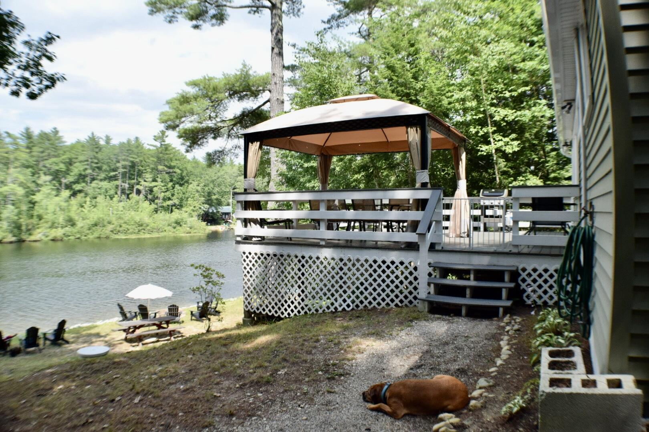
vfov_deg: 41.7
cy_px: 216
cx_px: 324
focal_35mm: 32
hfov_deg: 59.5
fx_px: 568
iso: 1000
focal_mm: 21
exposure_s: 1/1600
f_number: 7.1
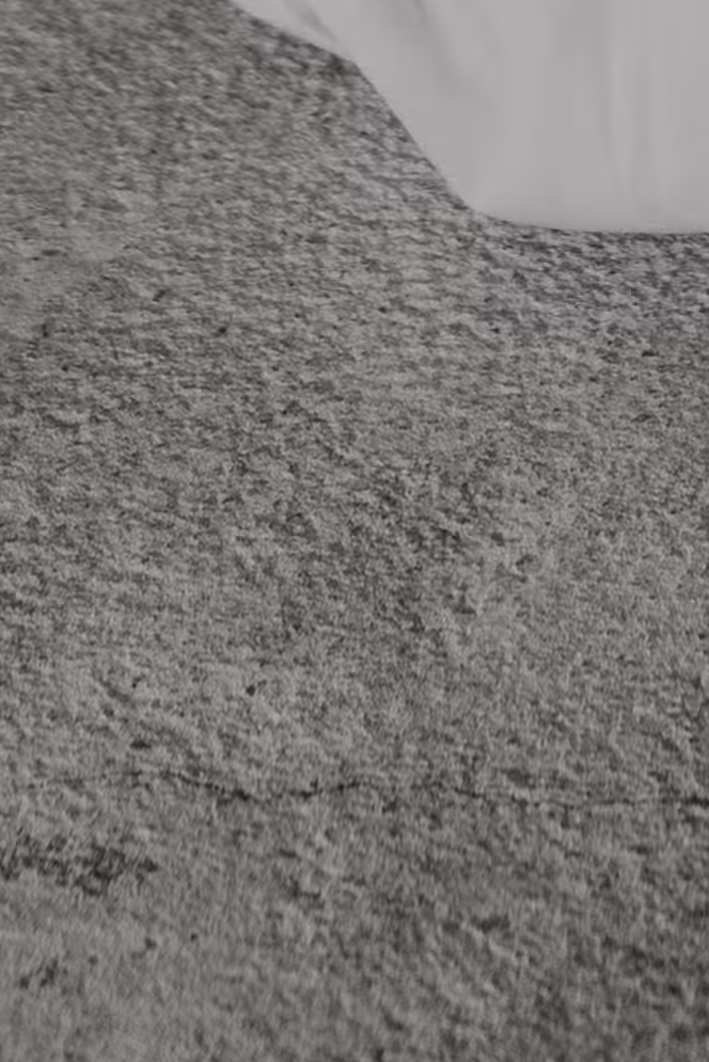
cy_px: -2068
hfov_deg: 3.2
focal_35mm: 422
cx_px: 1400
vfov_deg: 4.7
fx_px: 12457
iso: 100
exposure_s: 1/2
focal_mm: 70
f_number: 4
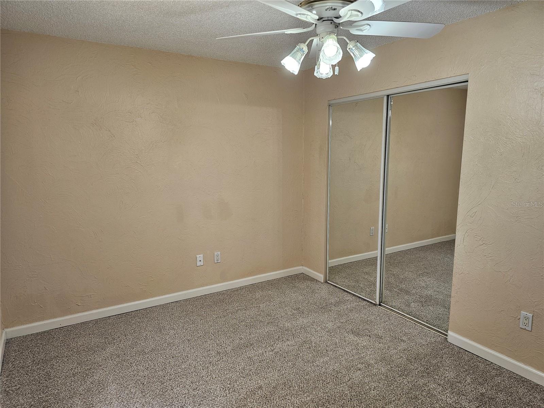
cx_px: 272
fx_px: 361
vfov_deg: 58.9
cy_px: 204
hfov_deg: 73.9
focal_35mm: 23
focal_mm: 6.3
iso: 80
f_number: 1.7
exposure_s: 1/120
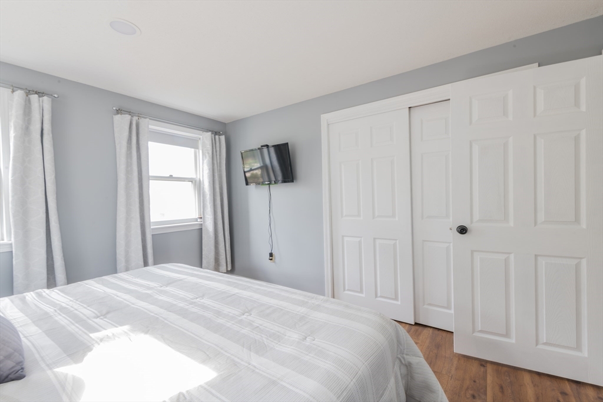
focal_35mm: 14
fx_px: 235
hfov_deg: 104.2
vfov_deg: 81.2
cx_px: 302
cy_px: 201
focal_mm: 14
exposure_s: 1.3
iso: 100
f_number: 16
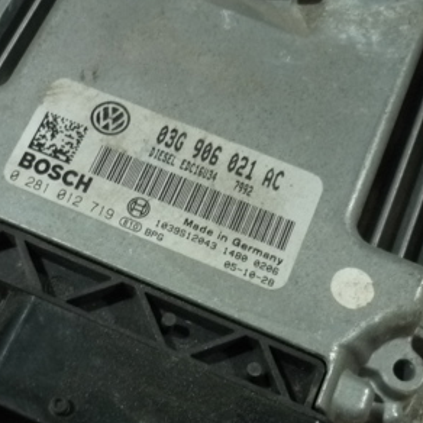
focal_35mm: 64
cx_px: 132
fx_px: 885
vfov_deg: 26.9
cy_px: 236
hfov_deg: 26.7
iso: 320
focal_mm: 5.5
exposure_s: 1/30
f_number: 2.8
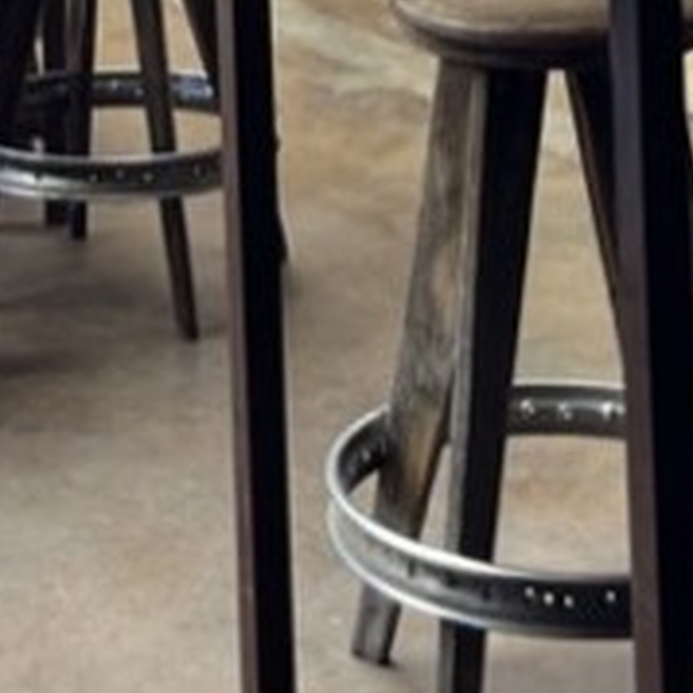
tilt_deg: -0.3
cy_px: -598
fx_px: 2922
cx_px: 82
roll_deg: +2.2
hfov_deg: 13.4
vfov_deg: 12.3
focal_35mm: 129
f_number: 1.6
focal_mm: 5.1
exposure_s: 1/120
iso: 50
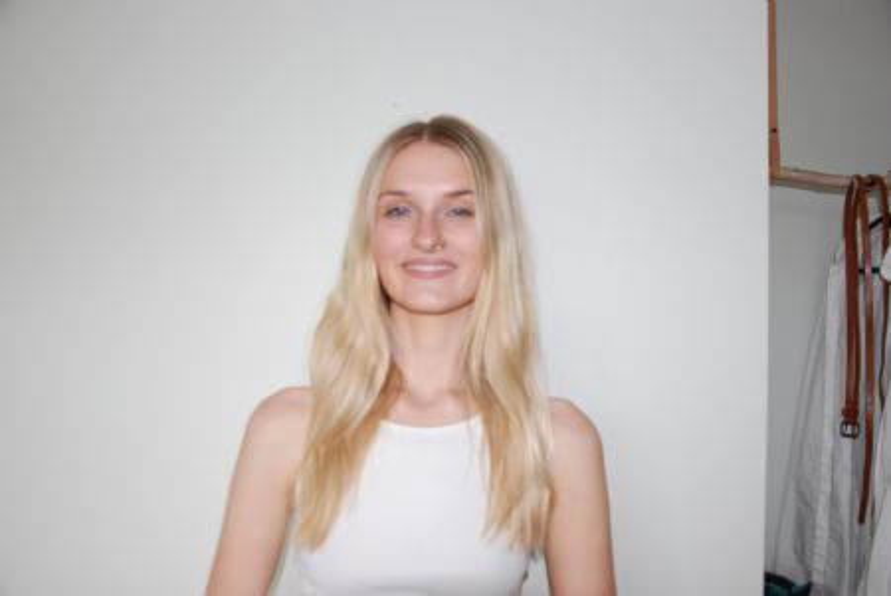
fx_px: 780
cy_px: 298
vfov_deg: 41.8
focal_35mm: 32
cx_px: 446
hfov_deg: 59.4
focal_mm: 21
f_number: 3.8
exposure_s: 1/15
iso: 200
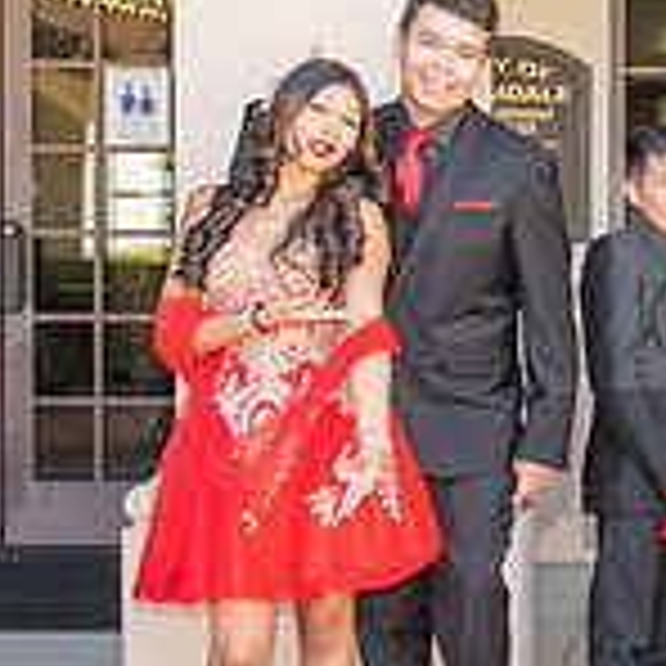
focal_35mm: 103
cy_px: 281
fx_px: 2242
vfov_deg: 16.9
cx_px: 1004
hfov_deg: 15.6
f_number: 5
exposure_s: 1/200
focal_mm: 31
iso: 500
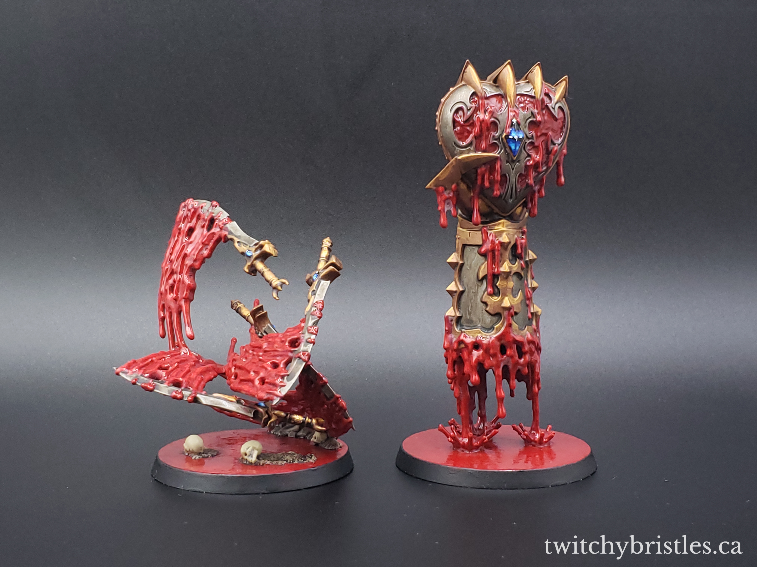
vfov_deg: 53.1
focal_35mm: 26
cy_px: 284
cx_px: 378
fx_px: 569
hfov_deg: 67.3
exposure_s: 1/50
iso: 125
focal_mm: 4.3
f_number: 2.4
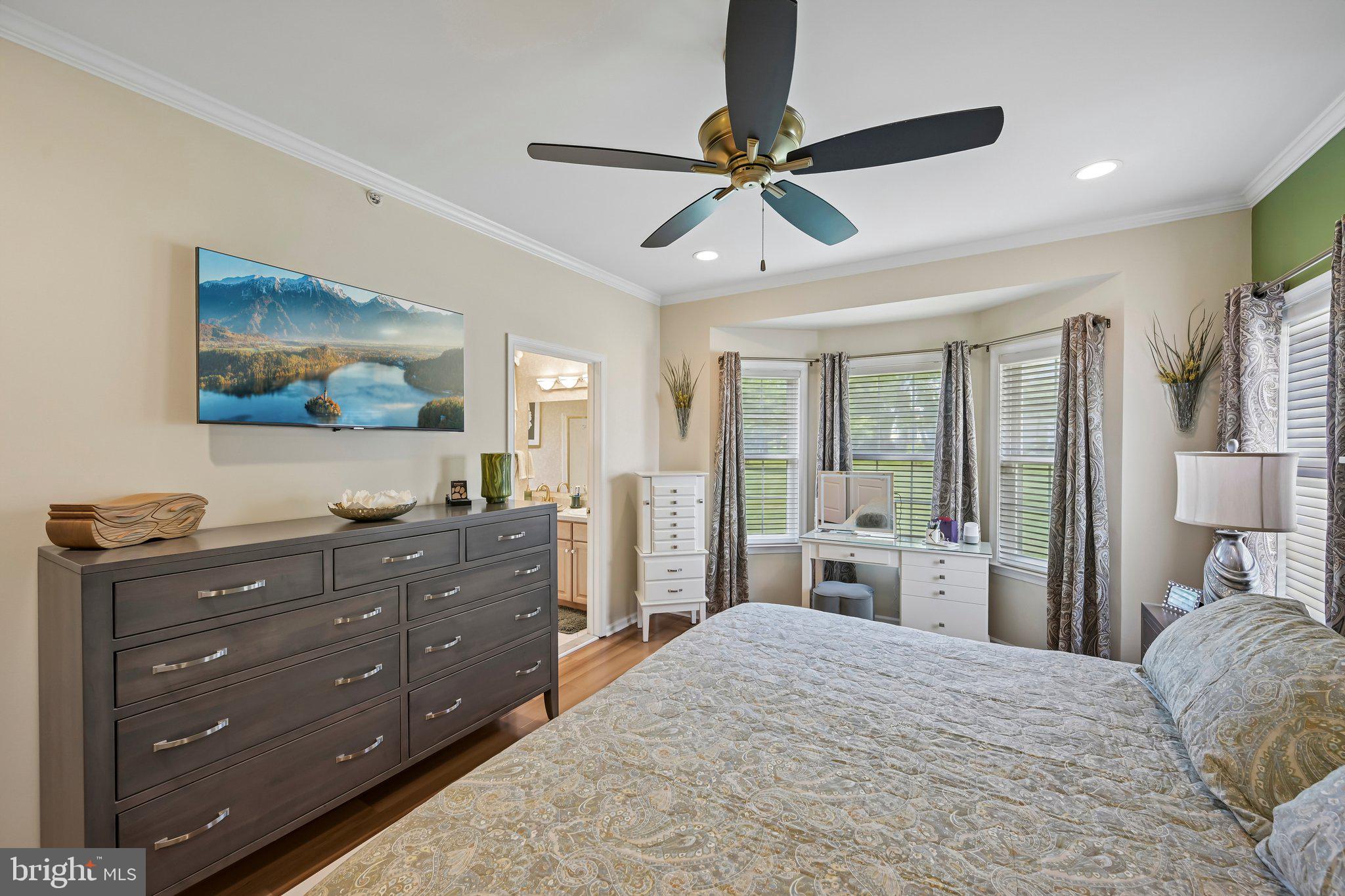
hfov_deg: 104.3
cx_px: 672
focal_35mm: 14
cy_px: 448
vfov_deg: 81.2
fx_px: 523
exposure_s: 1/8
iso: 400
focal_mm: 14
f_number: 8
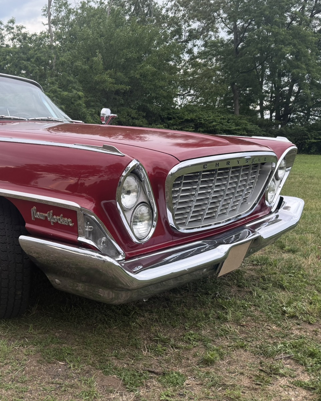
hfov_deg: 35.3
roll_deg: -0.7
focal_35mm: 40
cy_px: 195
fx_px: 475
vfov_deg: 45.8
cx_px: 37
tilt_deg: -5.7
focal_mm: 6.76
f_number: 1.78
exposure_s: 1/149
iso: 100
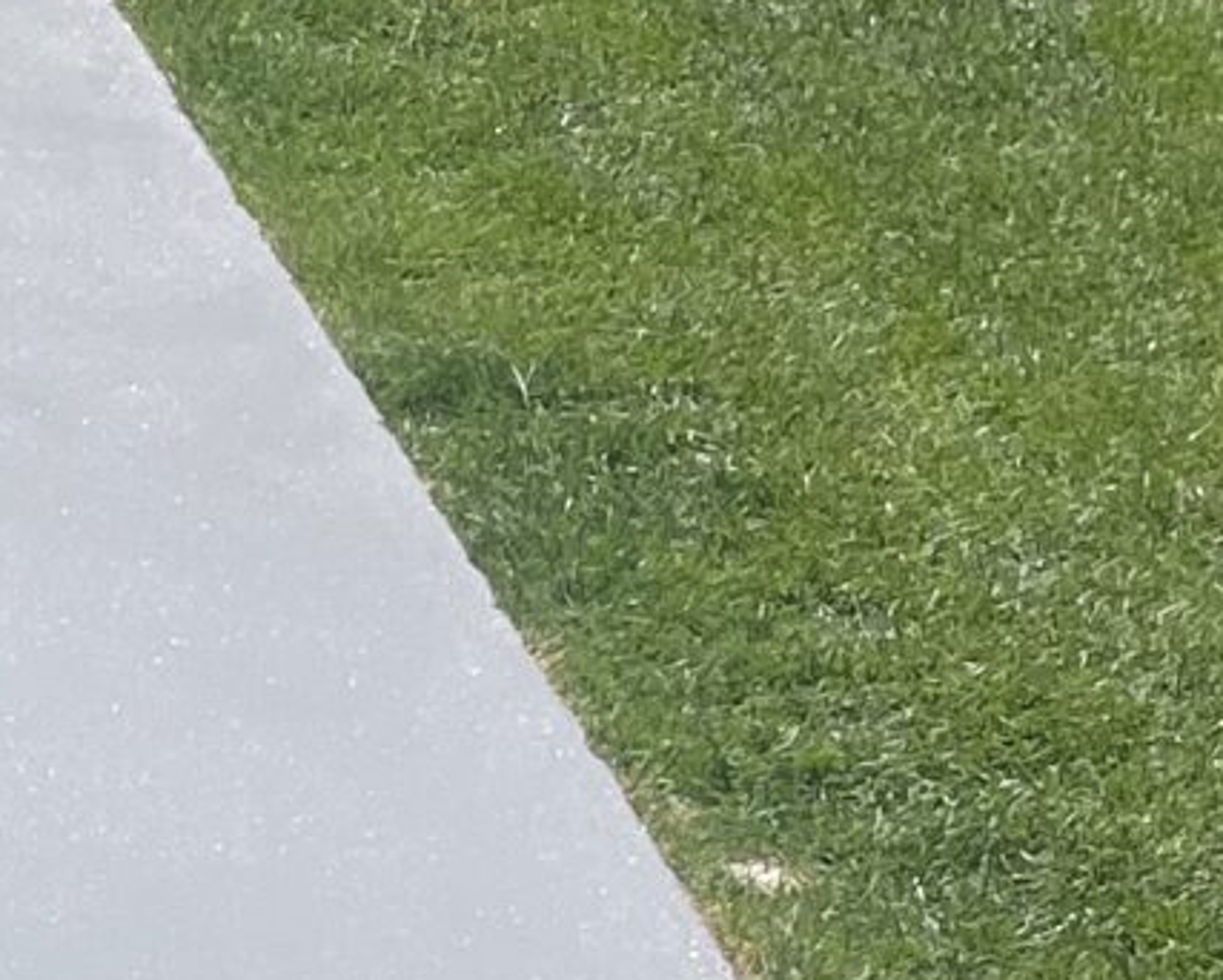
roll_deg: -0.4
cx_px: -1200
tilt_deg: -32.4
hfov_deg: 11.5
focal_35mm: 152
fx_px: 5504
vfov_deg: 9.4
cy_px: 2029
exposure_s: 1/5051
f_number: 1.6
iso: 32
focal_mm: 4.2
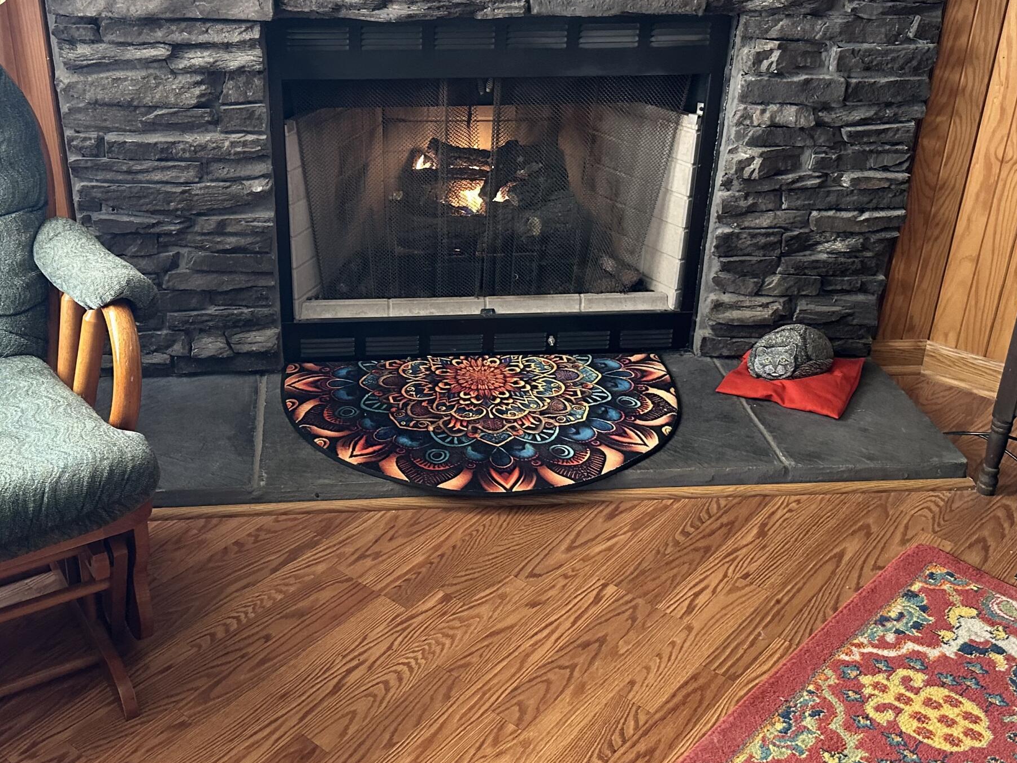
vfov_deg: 35.9
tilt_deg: -26.4
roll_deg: -0.4
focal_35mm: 40
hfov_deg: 46.6
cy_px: 343
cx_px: 413
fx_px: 1175
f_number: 1.78
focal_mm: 6.86
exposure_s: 1/60
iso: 400
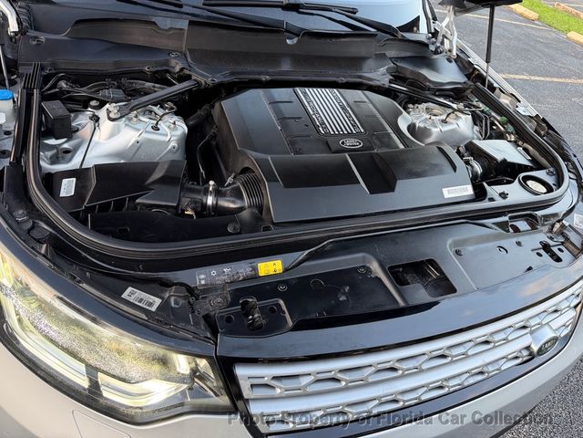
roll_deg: -15.6
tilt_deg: -40.5
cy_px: 219
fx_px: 404
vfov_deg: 56.8
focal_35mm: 24
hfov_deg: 71.6
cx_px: 292
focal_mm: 6.76
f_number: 1.78
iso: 160
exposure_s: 1/75
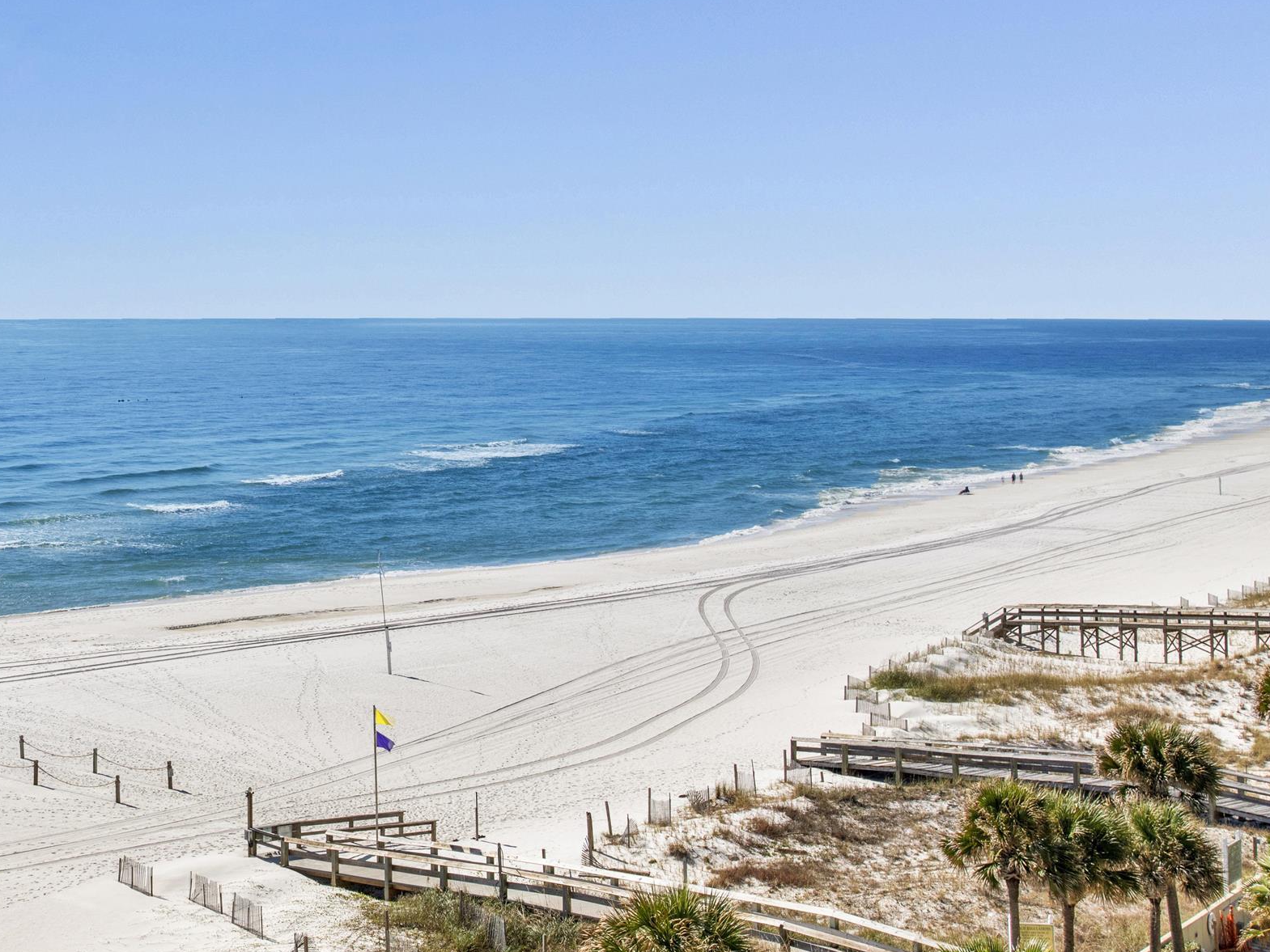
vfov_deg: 22.8
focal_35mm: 64
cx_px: 107
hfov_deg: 29.0
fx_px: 2348
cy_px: 302
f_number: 11
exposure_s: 1/1600
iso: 200
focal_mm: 34
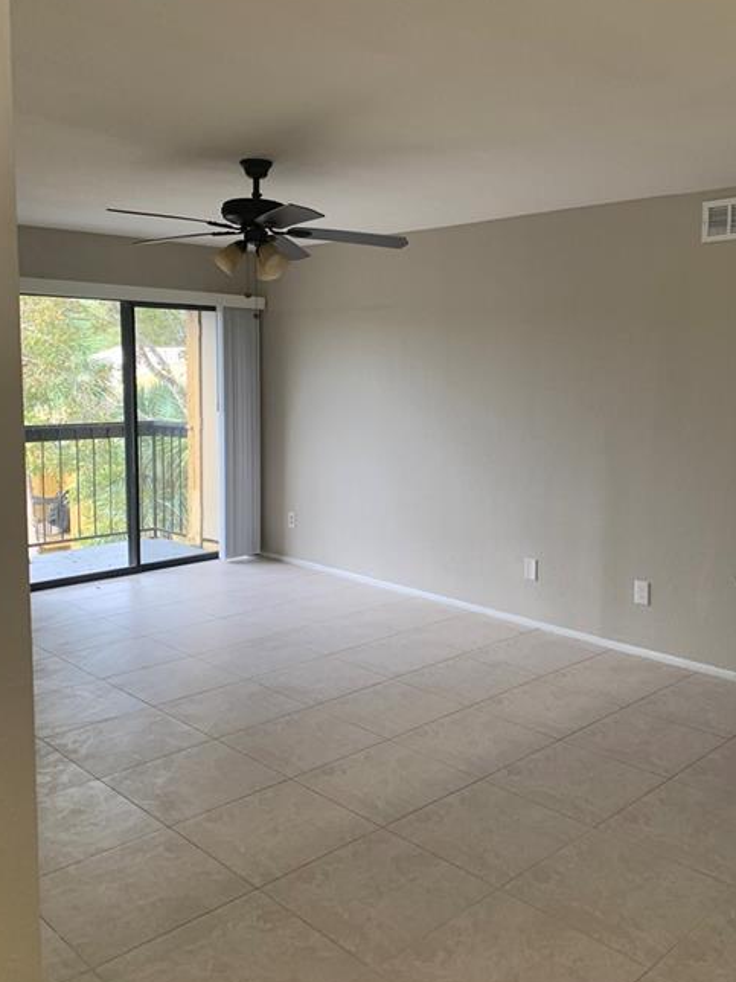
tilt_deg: -4.4
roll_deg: -1.8
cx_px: 422
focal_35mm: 31
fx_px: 879
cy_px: 467
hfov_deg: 45.3
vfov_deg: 58.3
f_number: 1.8
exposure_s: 1/60
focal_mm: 4.25
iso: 125
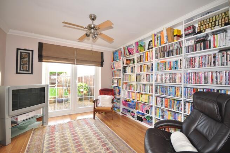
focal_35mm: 15
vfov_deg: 77.2
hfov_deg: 100.4
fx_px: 96
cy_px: 76
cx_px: 115
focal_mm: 10
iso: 200
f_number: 4
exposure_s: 1/25
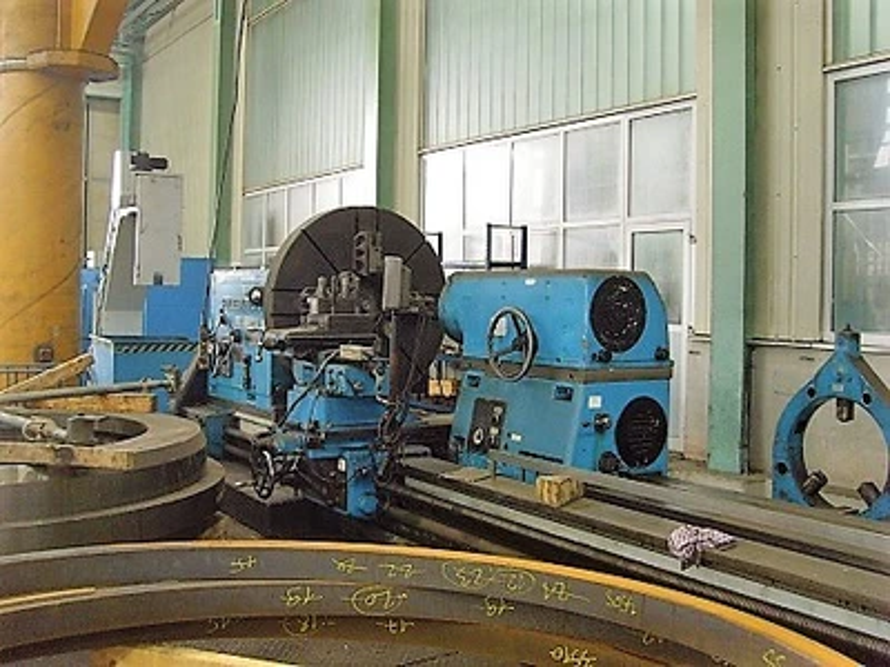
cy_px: 334
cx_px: 445
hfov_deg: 47.9
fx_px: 1003
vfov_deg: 36.8
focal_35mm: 39
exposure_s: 1/45
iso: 200
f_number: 3.5
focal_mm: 6.6
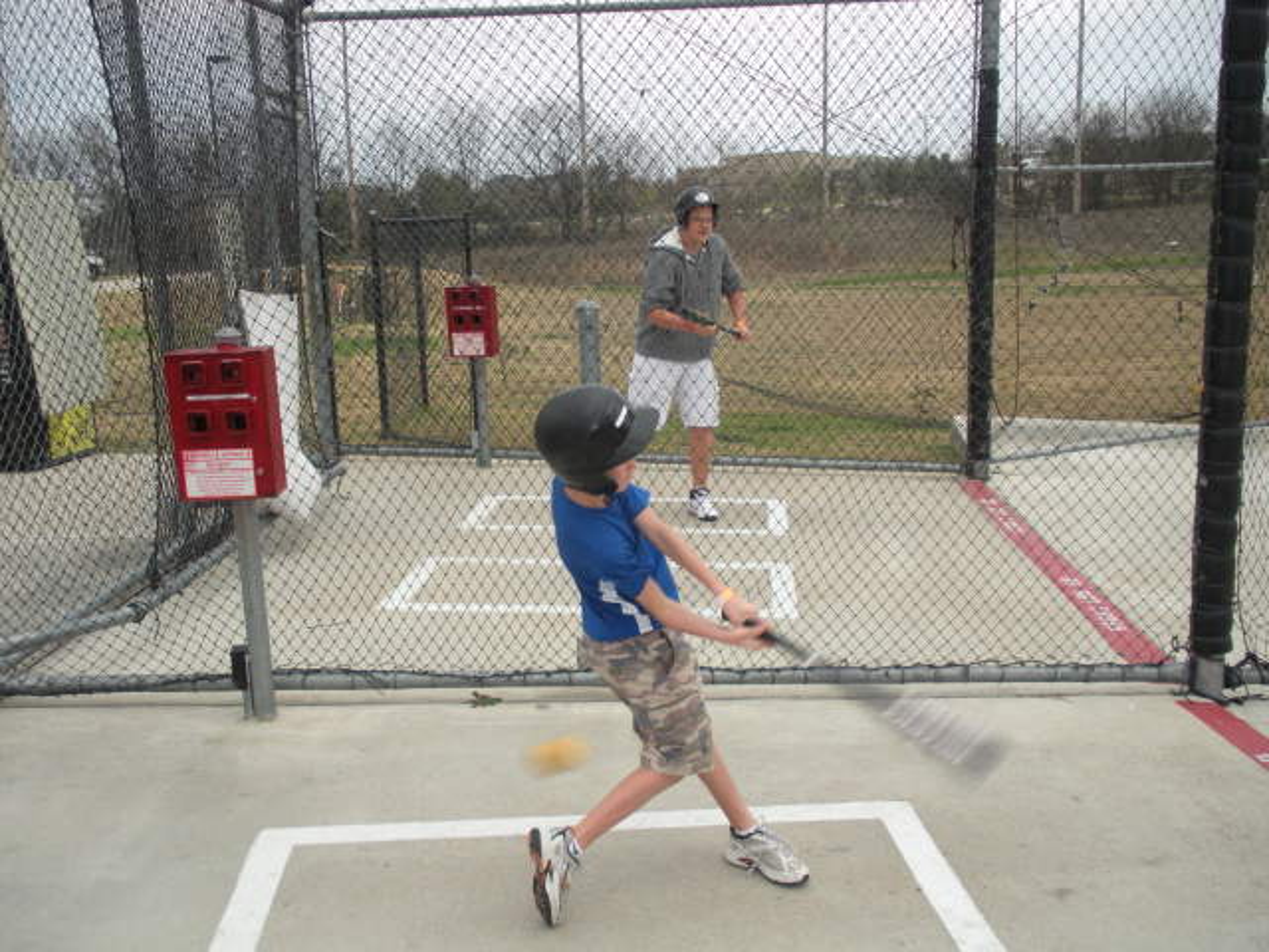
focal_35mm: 36
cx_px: 634
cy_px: 476
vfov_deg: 39.7
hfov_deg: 51.4
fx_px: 1320
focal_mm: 6.3
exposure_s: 1/187
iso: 88
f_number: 3.5
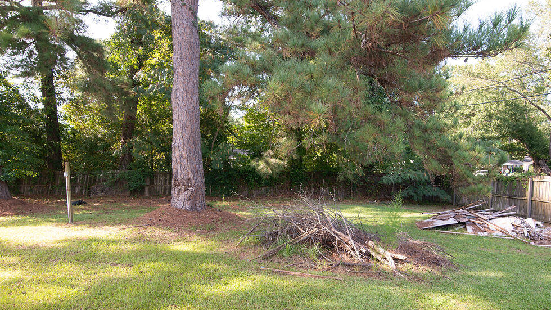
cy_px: 180
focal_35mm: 23
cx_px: 284
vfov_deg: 49.3
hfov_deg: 78.7
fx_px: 336
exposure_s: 1/80
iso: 320
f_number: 7.1
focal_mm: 21
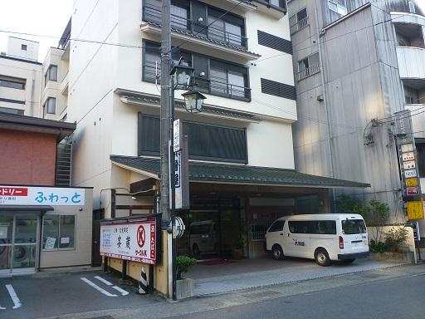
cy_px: 160
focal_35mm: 29
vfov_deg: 48.2
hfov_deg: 61.7
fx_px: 356
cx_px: 212
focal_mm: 5.2
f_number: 3.3
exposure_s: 1/60
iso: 80
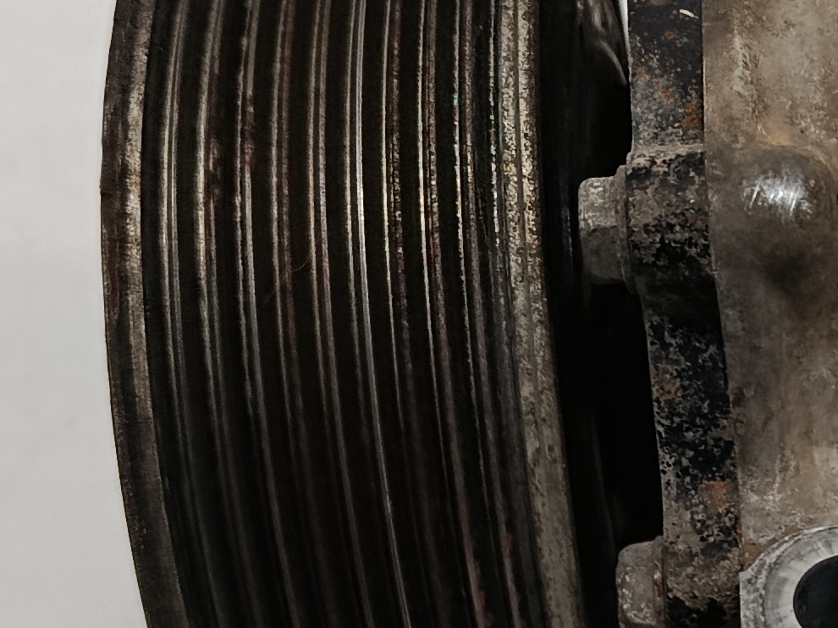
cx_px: 1034
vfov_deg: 15.2
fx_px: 2348
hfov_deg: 19.0
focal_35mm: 97
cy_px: 361
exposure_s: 1/100
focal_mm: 5.24
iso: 1022
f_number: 1.7
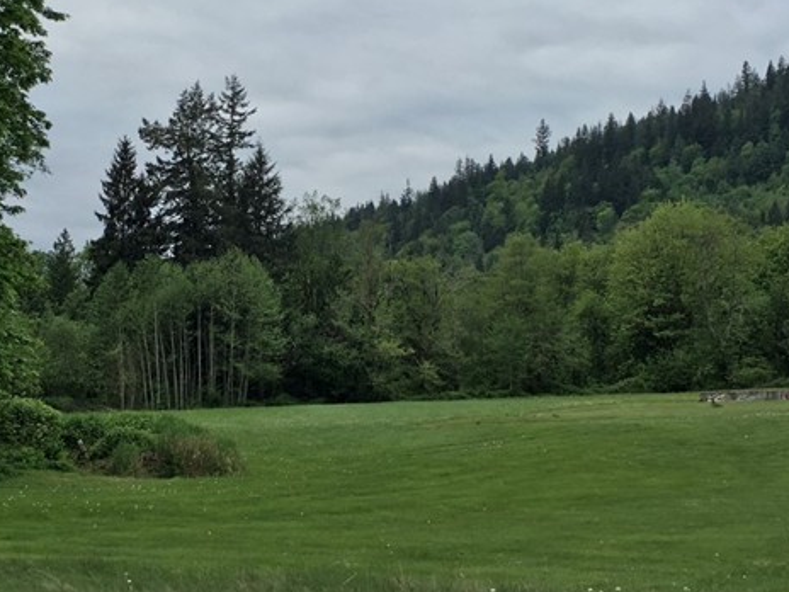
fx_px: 1459
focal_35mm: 64
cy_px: 226
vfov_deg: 22.9
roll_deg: -1.2
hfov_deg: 30.1
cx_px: 291
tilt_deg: +8.8
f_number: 2.2
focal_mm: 4.15
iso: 25
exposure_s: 1/761
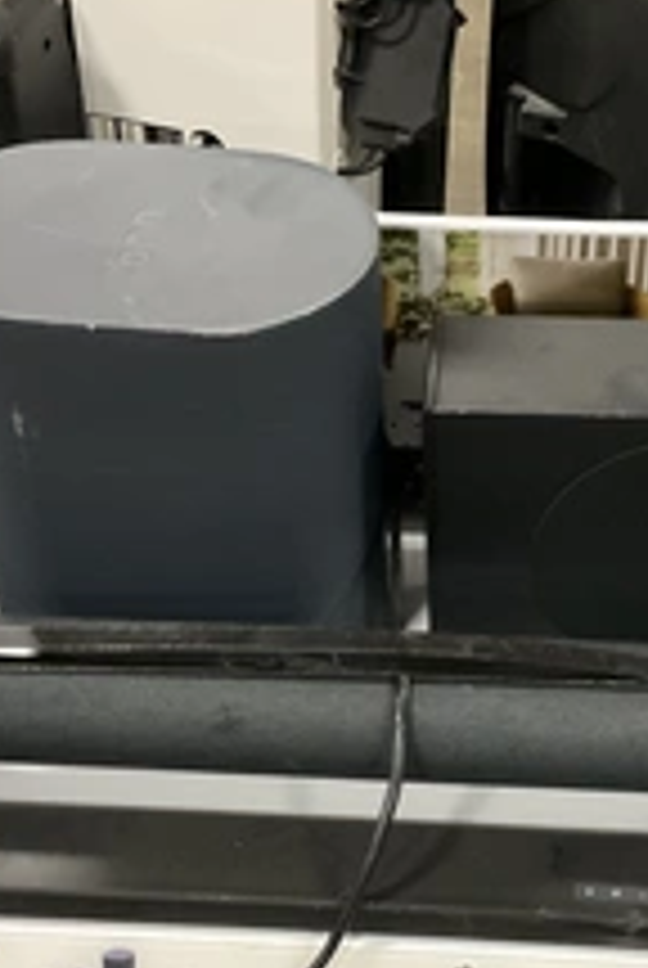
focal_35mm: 56
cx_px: 472
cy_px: 644
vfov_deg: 35.3
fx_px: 1507
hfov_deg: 24.1
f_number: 1.8
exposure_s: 1/40
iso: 320
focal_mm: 3
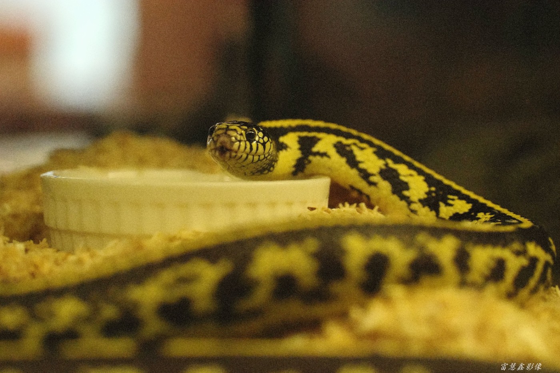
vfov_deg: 15.0
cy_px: 186
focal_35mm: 91
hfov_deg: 22.4
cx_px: 280
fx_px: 1415
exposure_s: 1/1250
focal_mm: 91
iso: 12800
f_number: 5
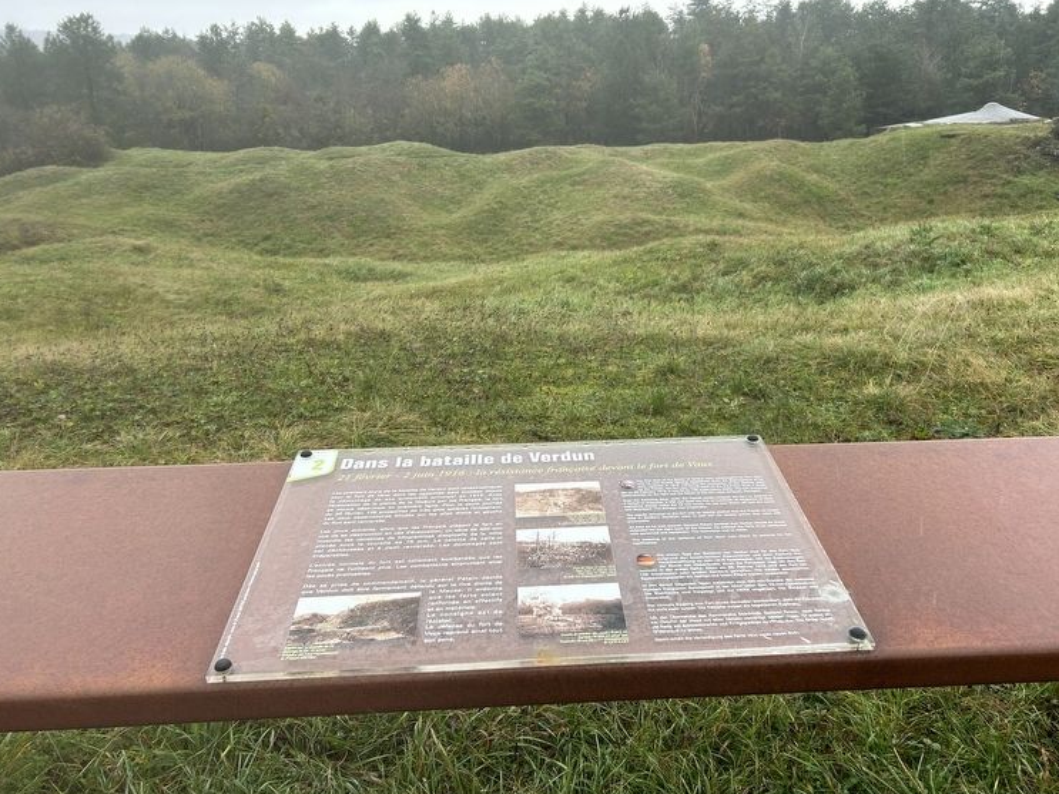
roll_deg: +0.7
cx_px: 560
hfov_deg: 63.4
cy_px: 415
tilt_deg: -23.5
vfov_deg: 49.7
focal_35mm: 28
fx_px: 856
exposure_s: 1/198
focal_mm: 5.7
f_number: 1.5
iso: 40
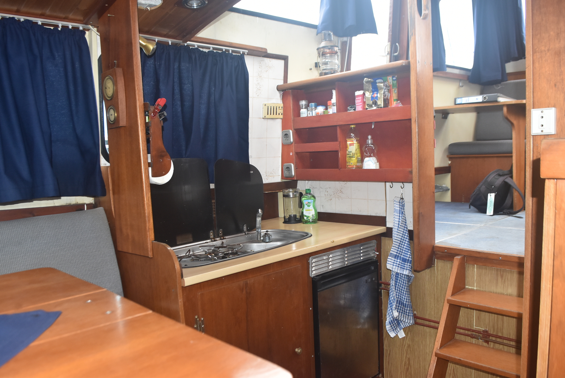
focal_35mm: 30
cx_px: 282
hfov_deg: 61.9
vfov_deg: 43.7
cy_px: 189
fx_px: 471
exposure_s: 1/100
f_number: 5
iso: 800
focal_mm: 20
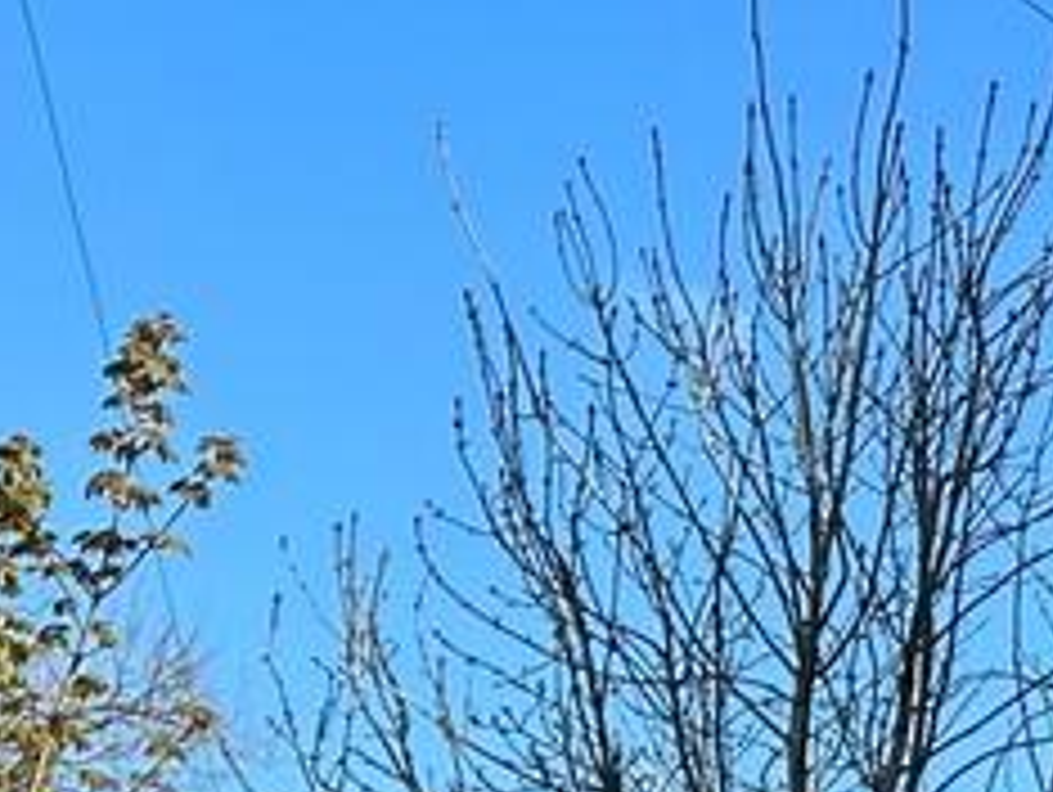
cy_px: 788
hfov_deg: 14.6
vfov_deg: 13.9
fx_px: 3197
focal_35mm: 105
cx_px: 2250
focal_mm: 6.86
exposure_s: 1/1779
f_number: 1.78
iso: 80
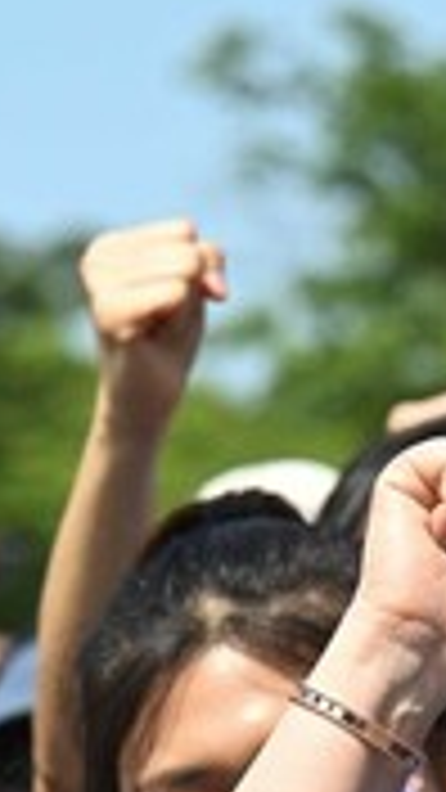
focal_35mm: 464
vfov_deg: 4.6
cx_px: 1951
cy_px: 1105
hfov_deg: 2.5
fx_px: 9755
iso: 100
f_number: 4.5
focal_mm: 82
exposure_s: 1/640
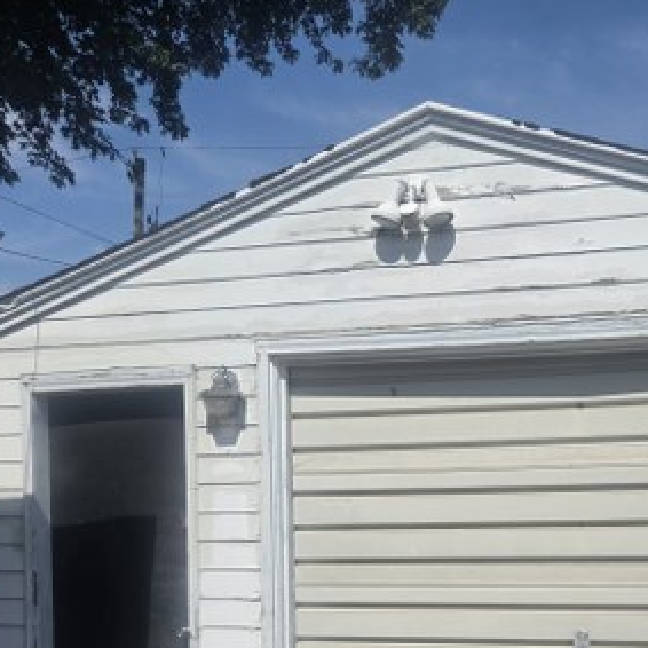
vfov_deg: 35.4
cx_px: 444
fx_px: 974
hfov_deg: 36.3
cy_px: 534
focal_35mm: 46
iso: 80
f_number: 1.8
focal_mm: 5.4
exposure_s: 1/7887
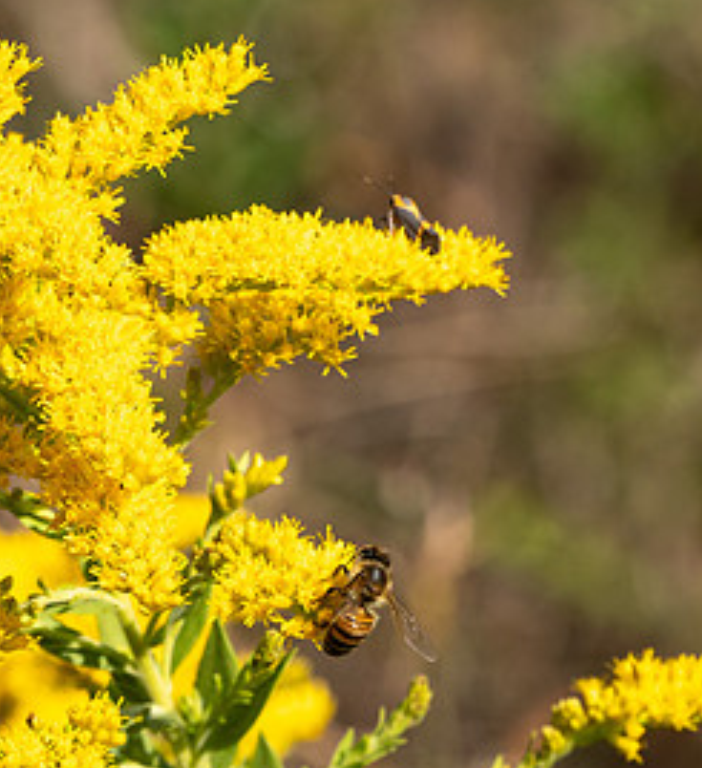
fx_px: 10315
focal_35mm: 429
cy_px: 514
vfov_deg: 4.3
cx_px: 148
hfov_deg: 3.9
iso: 100
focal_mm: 100
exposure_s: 1/320
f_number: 8
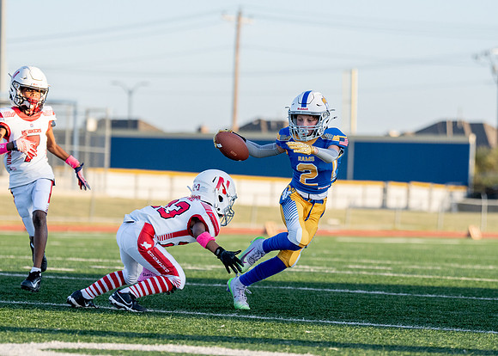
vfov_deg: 6.9
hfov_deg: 9.6
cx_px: 249
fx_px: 2967
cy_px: 209
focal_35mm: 210
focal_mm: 126
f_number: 2.8
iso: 250
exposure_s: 1/3200
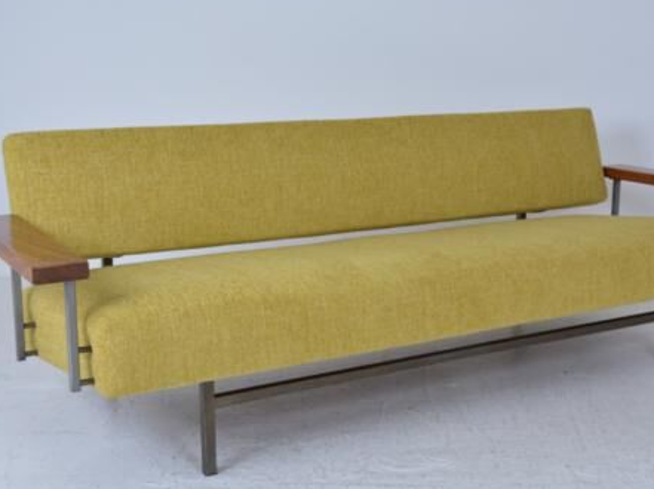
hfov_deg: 34.9
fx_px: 1038
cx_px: 366
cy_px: 234
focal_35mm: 55
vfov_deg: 26.5
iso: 400
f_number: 10
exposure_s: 1/125
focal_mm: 28
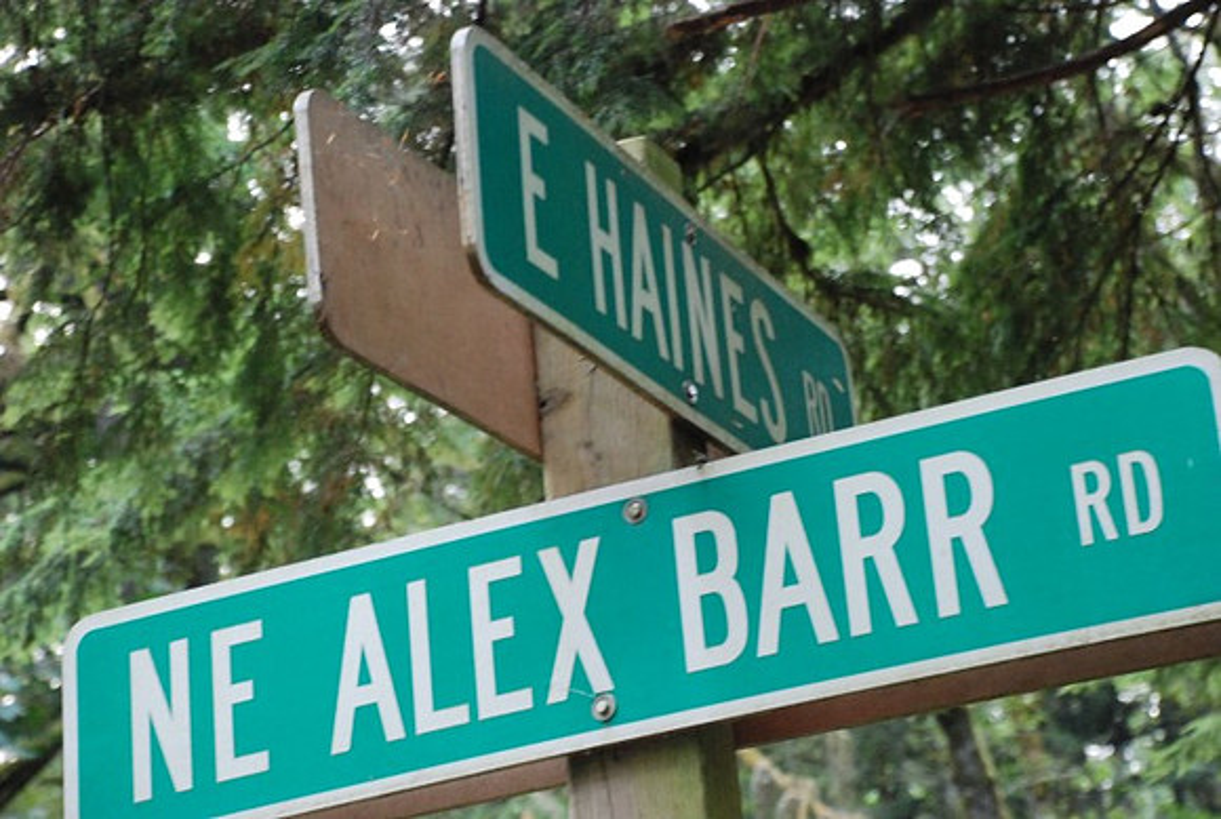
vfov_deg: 13.9
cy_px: 410
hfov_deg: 20.6
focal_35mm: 99
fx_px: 3364
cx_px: 610
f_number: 5.3
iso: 1600
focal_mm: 66
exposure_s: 1/100
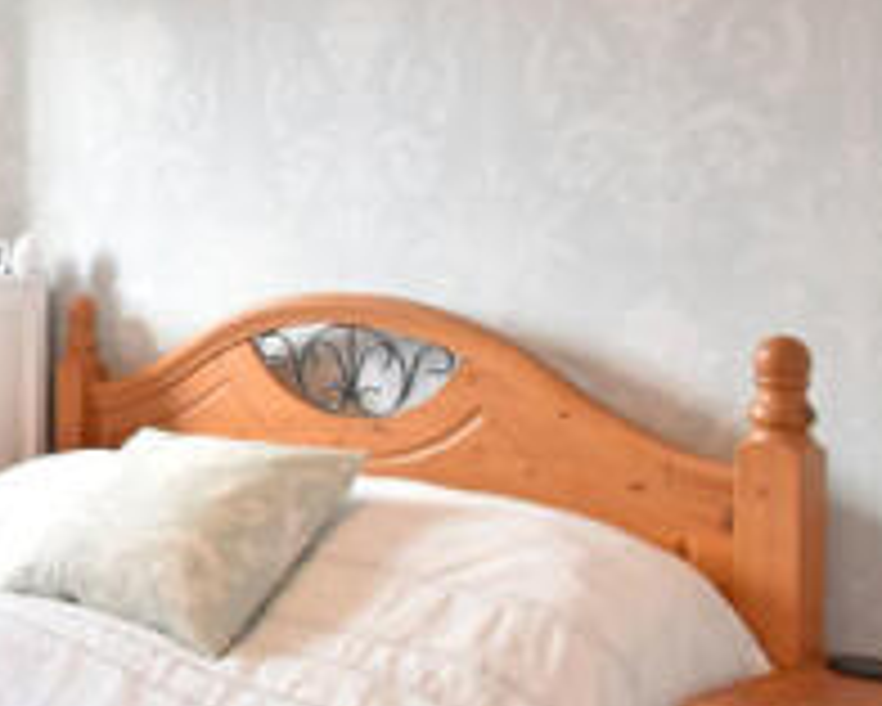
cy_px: 250
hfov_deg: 29.2
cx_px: -349
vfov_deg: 31.9
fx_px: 1227
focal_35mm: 47
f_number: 4.5
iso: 640
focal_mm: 10
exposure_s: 1/20
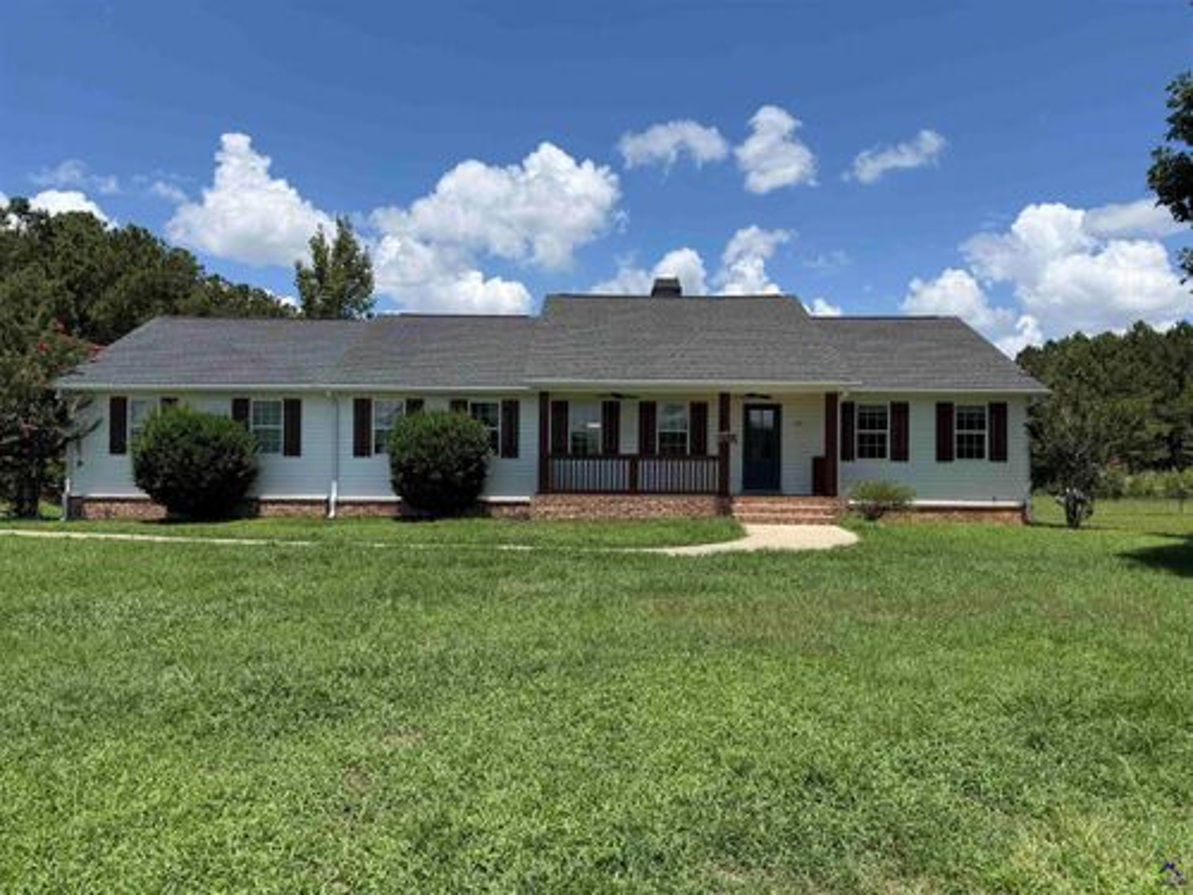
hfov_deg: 71.6
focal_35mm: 24
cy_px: 448
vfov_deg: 56.8
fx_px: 827
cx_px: 596
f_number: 1.78
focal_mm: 6.76
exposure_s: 1/5319
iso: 80
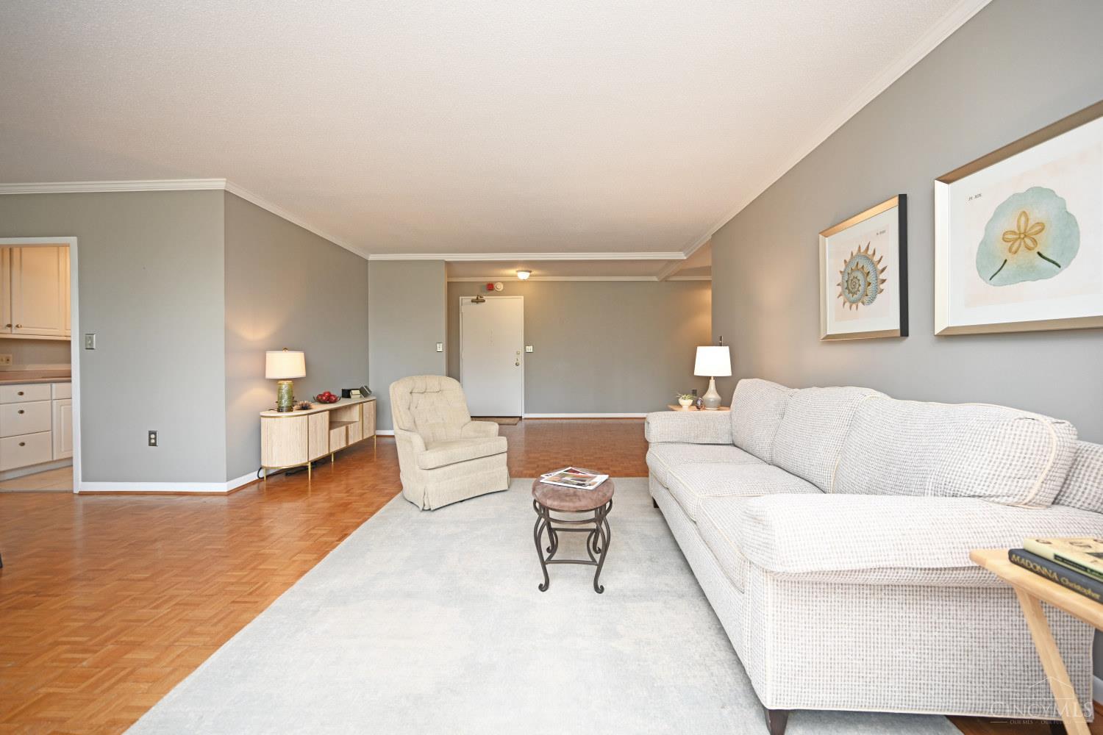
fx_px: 429
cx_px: 552
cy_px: 368
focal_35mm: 14
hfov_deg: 104.3
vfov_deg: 81.2
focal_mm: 14
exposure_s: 1/60
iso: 320
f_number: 4
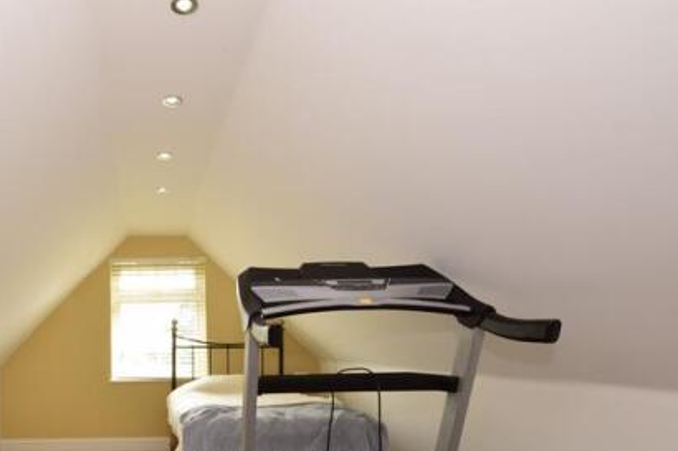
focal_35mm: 24
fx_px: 452
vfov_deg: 51.0
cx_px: 165
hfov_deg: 68.7
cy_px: 335
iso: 400
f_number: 22
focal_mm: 10
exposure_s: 1/8
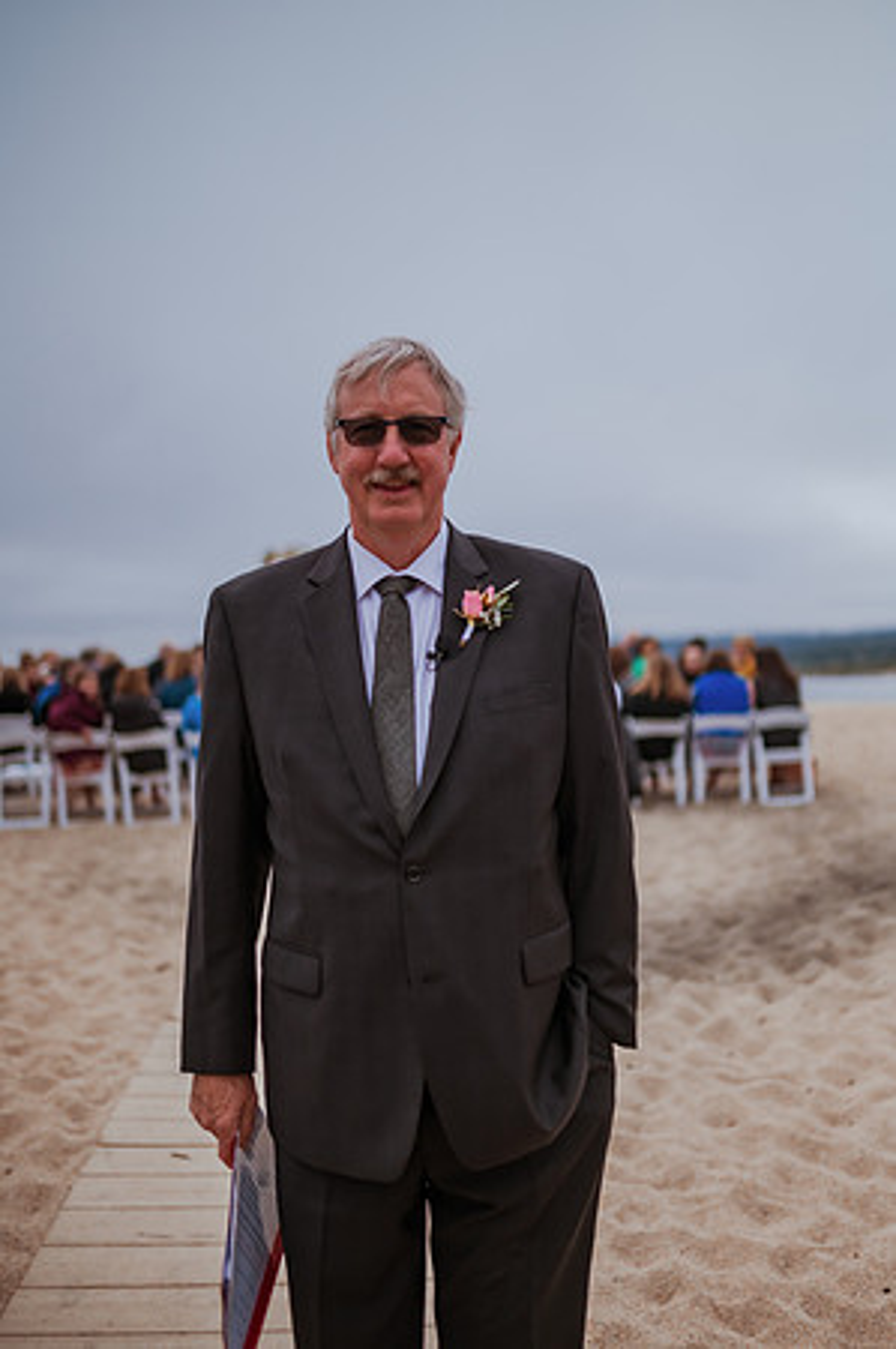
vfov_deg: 54.5
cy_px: 674
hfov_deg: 37.8
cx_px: 448
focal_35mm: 35
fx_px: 1310
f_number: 1.4
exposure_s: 1/8000
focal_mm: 35
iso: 400
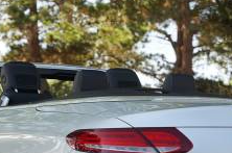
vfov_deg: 7.5
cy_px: 141
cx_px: 76
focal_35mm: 183
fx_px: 1176
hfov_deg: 11.3
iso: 100
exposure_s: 1/100
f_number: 4.5
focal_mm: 63.3
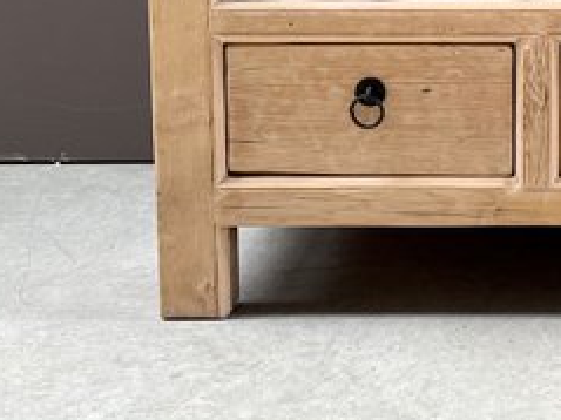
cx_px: 699
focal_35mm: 87
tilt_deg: -7.9
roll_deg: +0.2
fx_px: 1409
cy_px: -136
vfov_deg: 16.0
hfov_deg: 20.8
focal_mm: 5.1
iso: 64
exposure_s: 1/121
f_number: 1.6
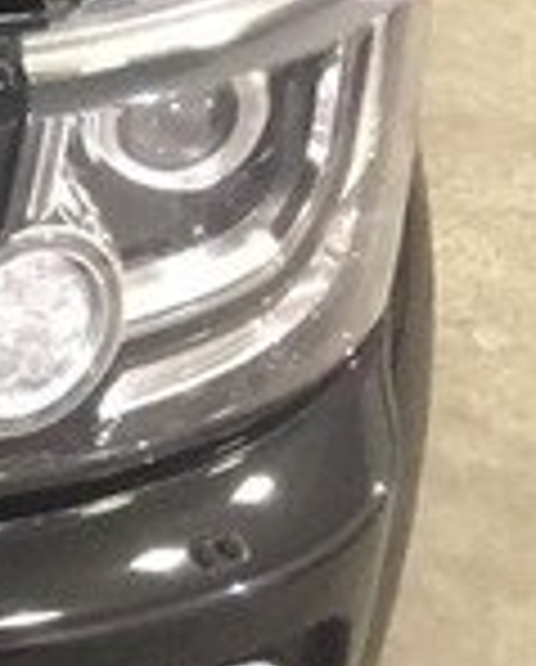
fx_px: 2491
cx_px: -887
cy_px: 43
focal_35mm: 126
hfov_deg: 10.1
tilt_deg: -22.5
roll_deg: -3.1
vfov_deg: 15.0
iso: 250
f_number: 2.2
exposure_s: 1/17
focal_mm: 4.15
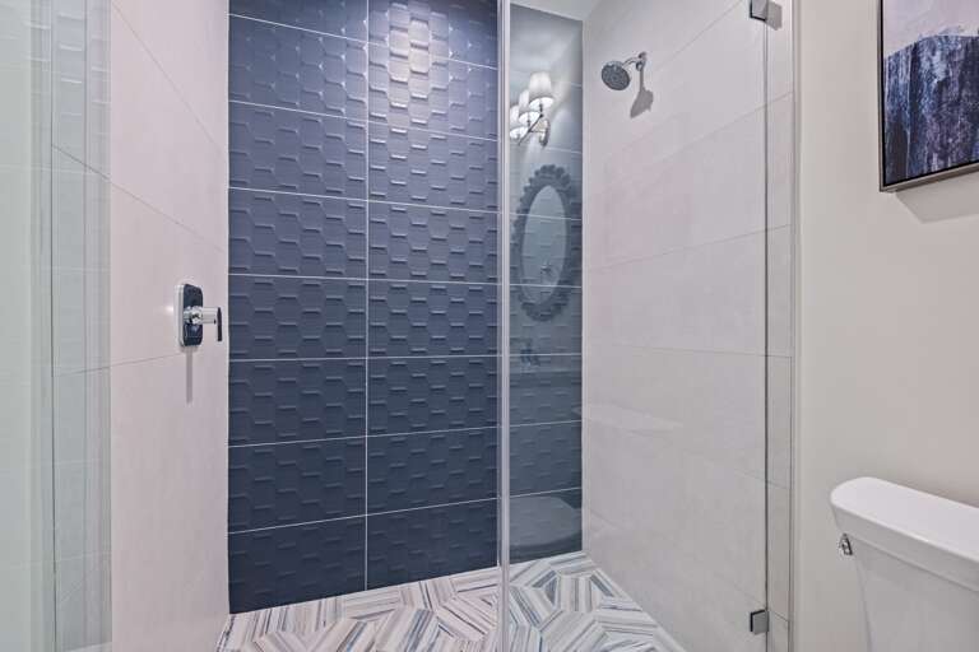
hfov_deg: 100.4
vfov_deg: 77.3
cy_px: 326
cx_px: 490
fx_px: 408
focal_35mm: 15
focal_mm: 10
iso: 1250
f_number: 6.4
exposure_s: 1/8
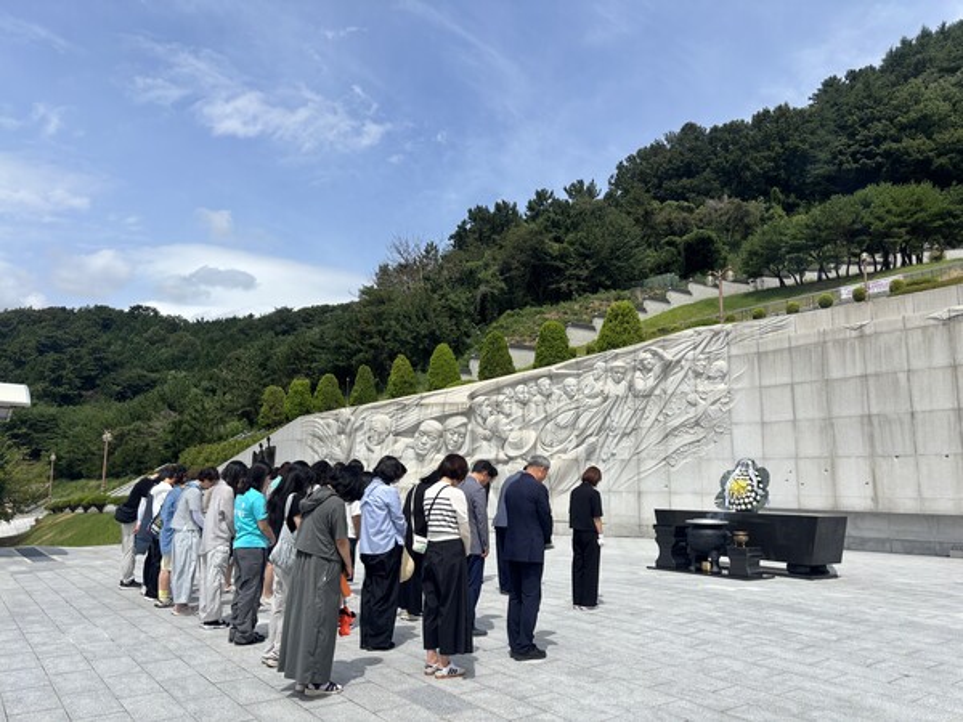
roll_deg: -1.4
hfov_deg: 67.3
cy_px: 361
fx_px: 723
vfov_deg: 53.1
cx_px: 482
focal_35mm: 26
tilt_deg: +10.2
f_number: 1.6
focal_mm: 5.96
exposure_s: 1/4854
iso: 50
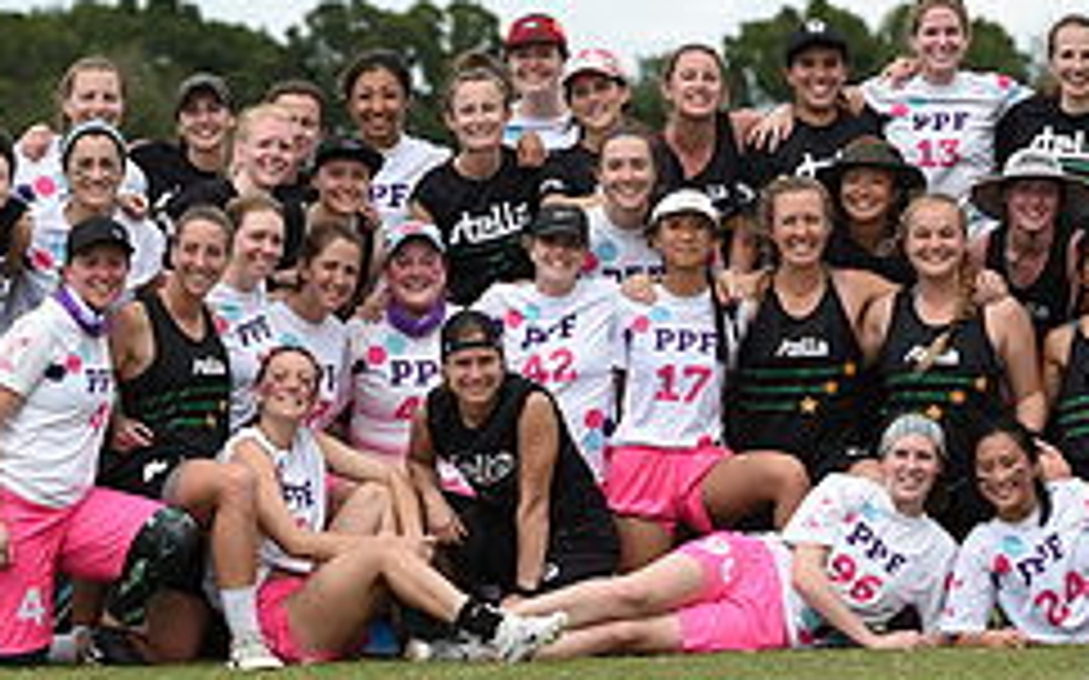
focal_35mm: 249
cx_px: 801
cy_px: 0
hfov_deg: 8.4
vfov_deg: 5.3
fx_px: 7387
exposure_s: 1/640
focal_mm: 102
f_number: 4.5
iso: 100
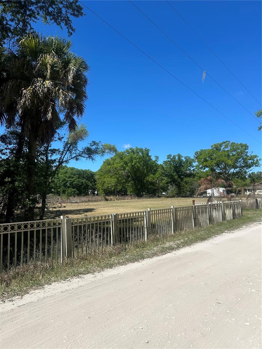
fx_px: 262
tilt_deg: +4.2
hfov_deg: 53.1
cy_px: 174
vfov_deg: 67.3
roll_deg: +0.0
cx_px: 131
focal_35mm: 26
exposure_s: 1/5076
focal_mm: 5.7
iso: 50
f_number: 1.5
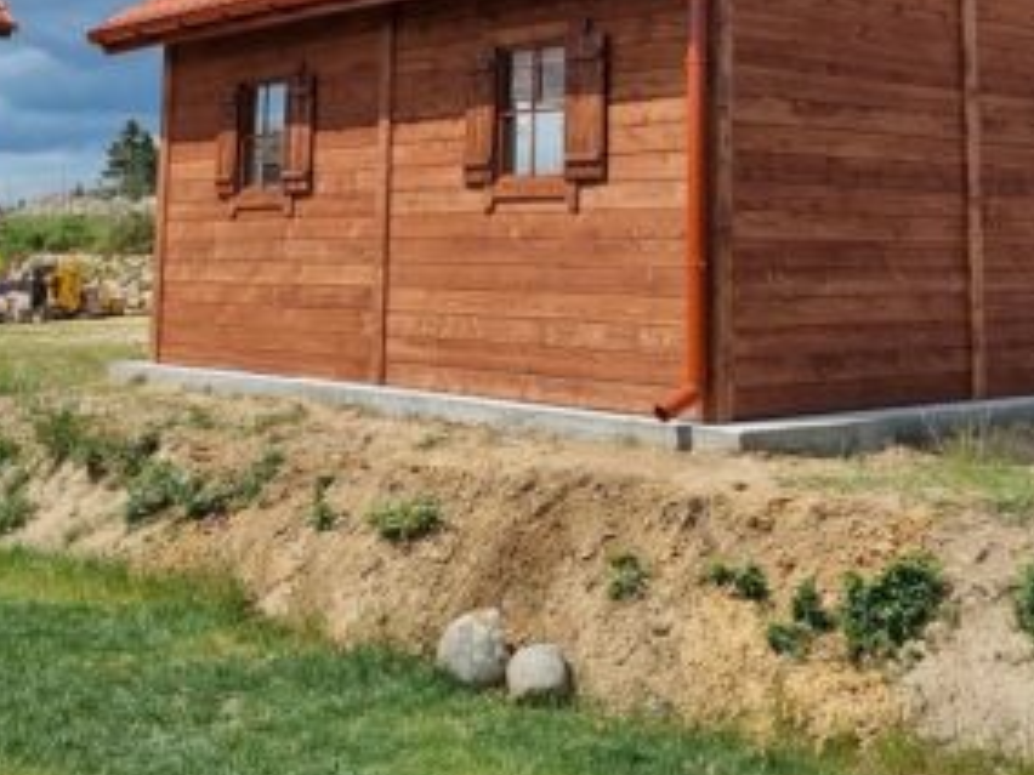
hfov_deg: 34.9
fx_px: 1643
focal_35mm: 55
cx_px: 579
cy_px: 22
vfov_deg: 25.4
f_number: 1.8
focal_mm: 5.4
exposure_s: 1/3760
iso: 50
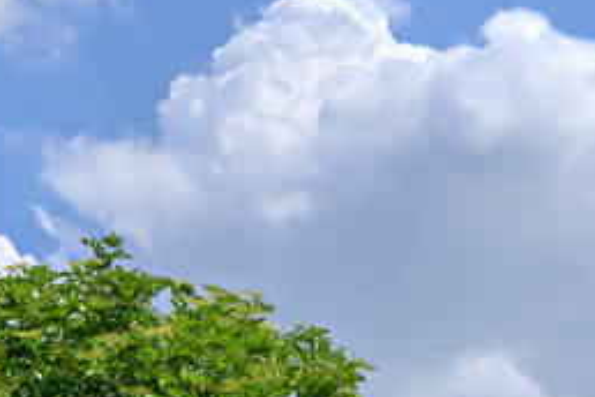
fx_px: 2019
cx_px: -51
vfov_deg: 10.2
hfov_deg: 16.3
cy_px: 838
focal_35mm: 122
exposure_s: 1/750
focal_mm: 17.5
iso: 200
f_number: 8
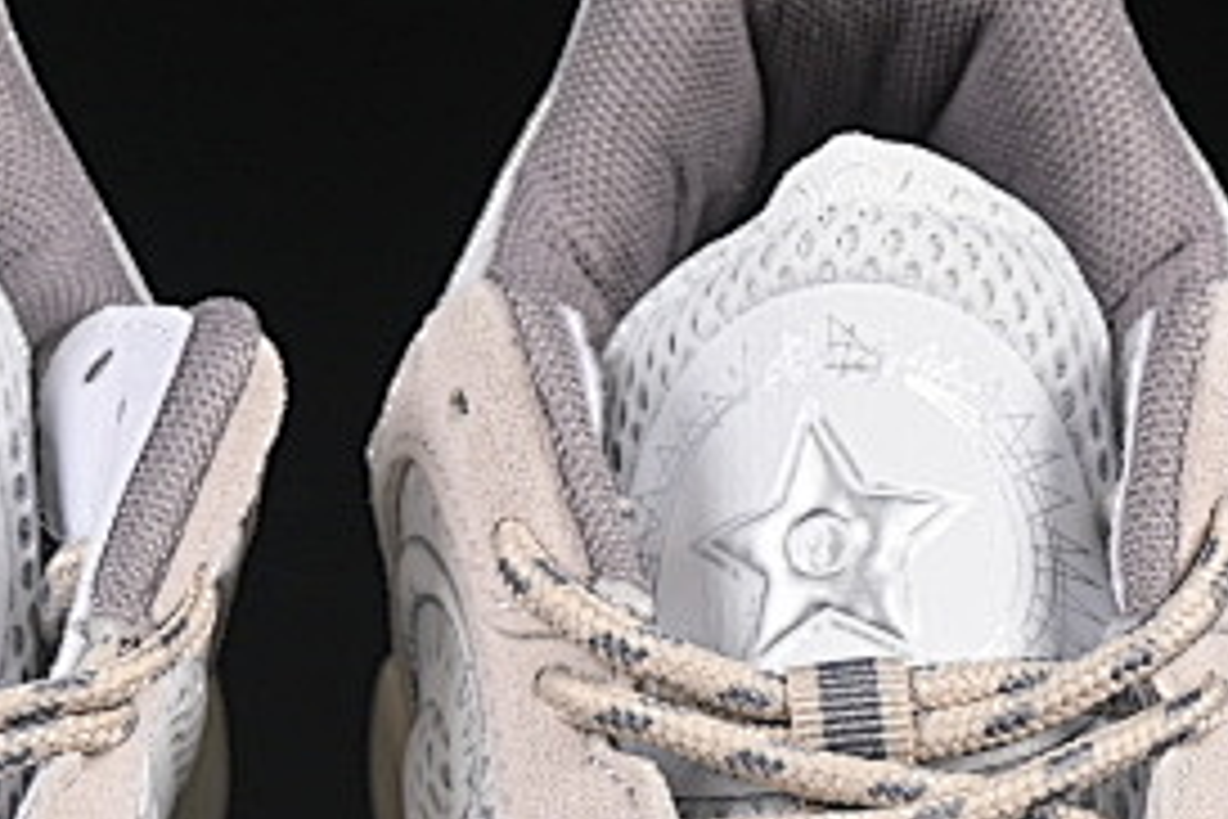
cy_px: 1256
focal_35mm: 297
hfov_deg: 6.9
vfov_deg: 4.6
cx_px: 283
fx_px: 10130
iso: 160
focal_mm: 50
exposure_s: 1/60
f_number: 7.1
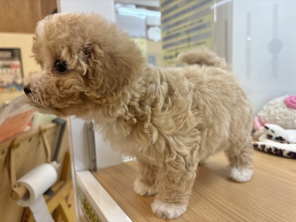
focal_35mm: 26
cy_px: 111
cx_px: 148
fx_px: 222
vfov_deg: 53.1
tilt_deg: -8.1
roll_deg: +2.4
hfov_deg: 67.3
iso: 80
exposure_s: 1/100
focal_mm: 5.96
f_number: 1.6
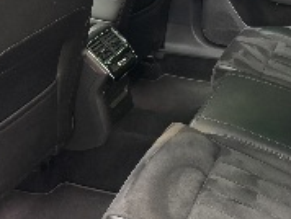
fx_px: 471
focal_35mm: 56
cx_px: 214
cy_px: 74
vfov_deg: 26.0
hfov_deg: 33.7
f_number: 1.78
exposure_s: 1/33
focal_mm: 6.76
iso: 1000
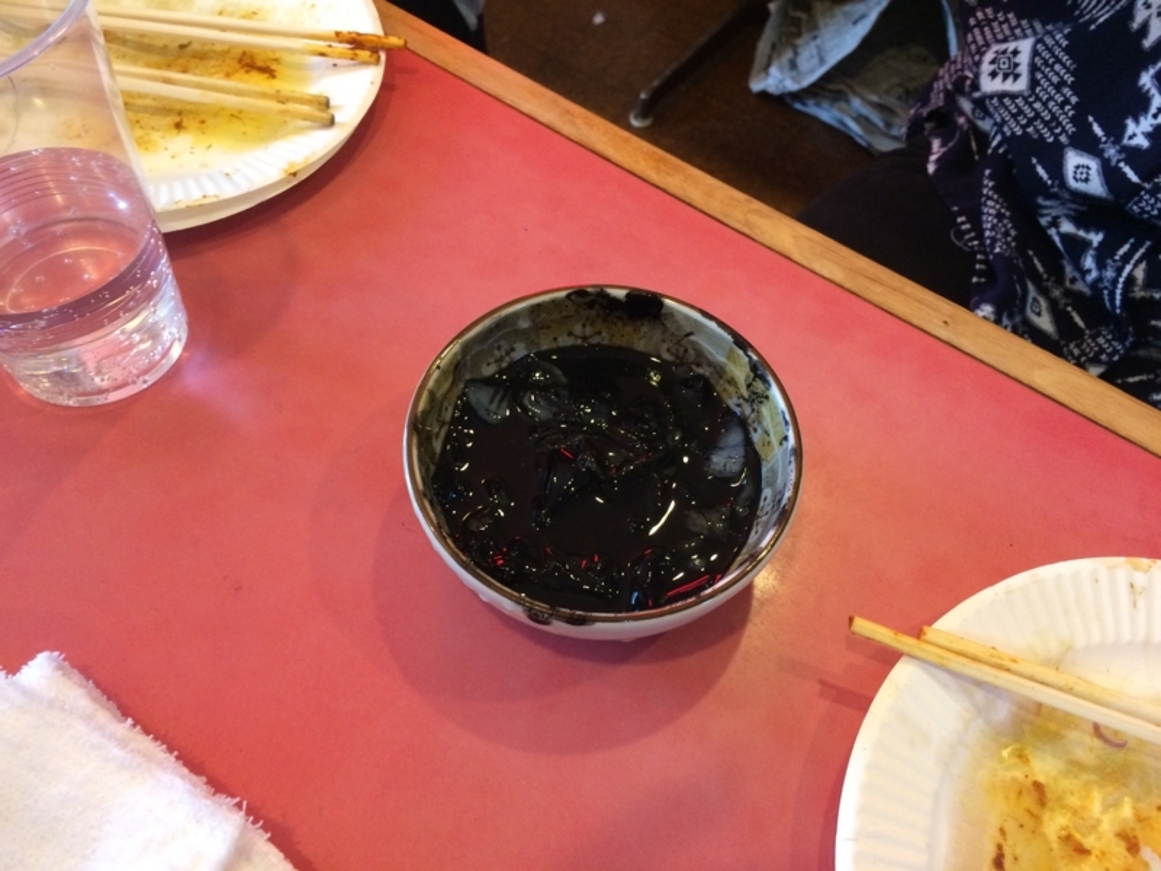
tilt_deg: -57.4
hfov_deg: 61.7
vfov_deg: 48.2
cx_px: 580
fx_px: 973
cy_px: 436
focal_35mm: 29
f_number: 2.2
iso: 160
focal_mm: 4.15
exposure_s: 1/30
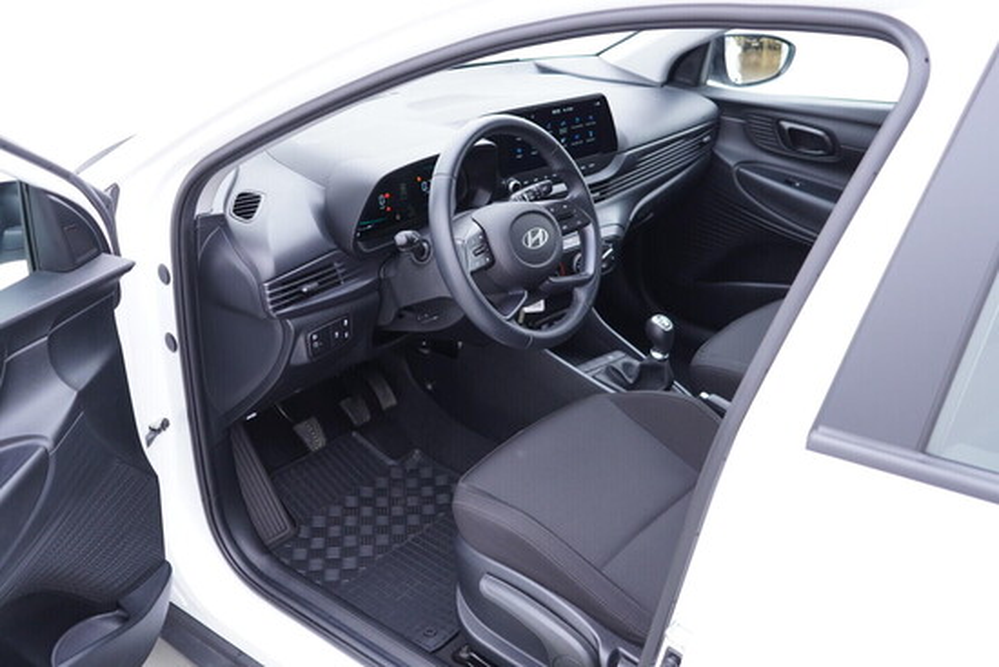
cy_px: 334
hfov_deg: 53.1
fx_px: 999
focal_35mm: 36
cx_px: 500
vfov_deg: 36.9
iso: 320
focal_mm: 24
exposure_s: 1/40
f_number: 2.8
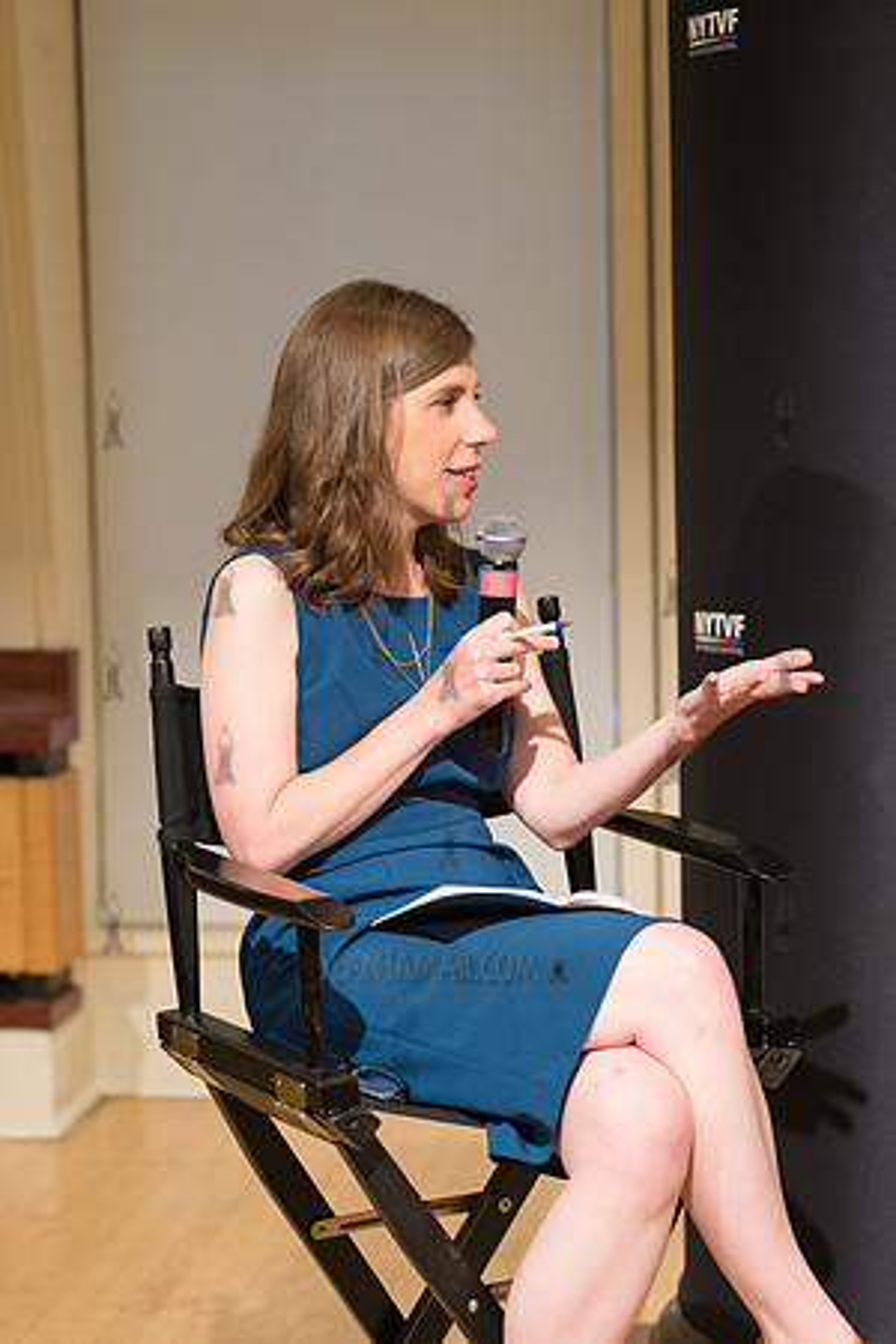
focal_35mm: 80
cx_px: 448
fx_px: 2986
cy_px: 672
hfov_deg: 17.1
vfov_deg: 25.4
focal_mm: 80
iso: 2500
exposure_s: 1/250
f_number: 4
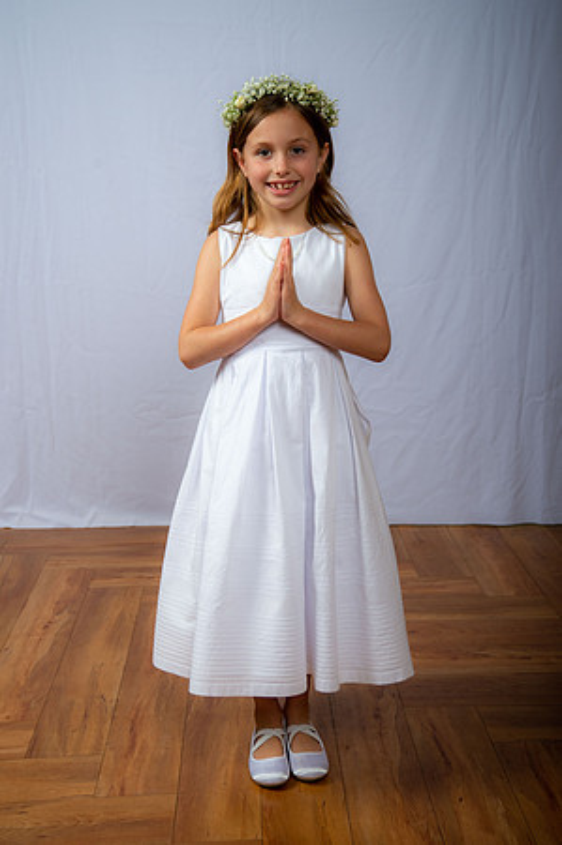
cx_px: 281
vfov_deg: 39.6
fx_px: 1173
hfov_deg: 26.9
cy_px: 422
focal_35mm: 50
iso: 250
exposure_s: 1/200
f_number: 6.3
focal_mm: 50
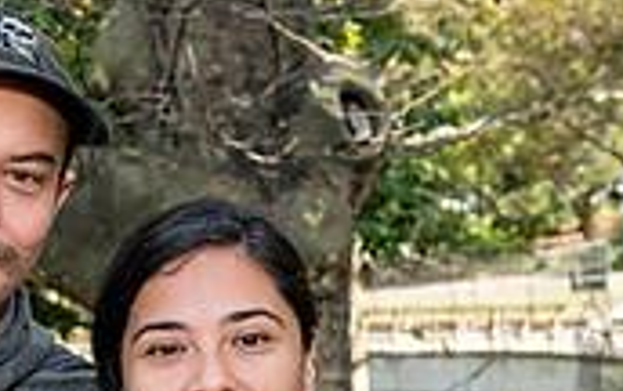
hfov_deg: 17.5
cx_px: 55
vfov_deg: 10.9
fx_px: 1989
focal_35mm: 117
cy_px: 522
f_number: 5
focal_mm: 28
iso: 1000
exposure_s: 1/640
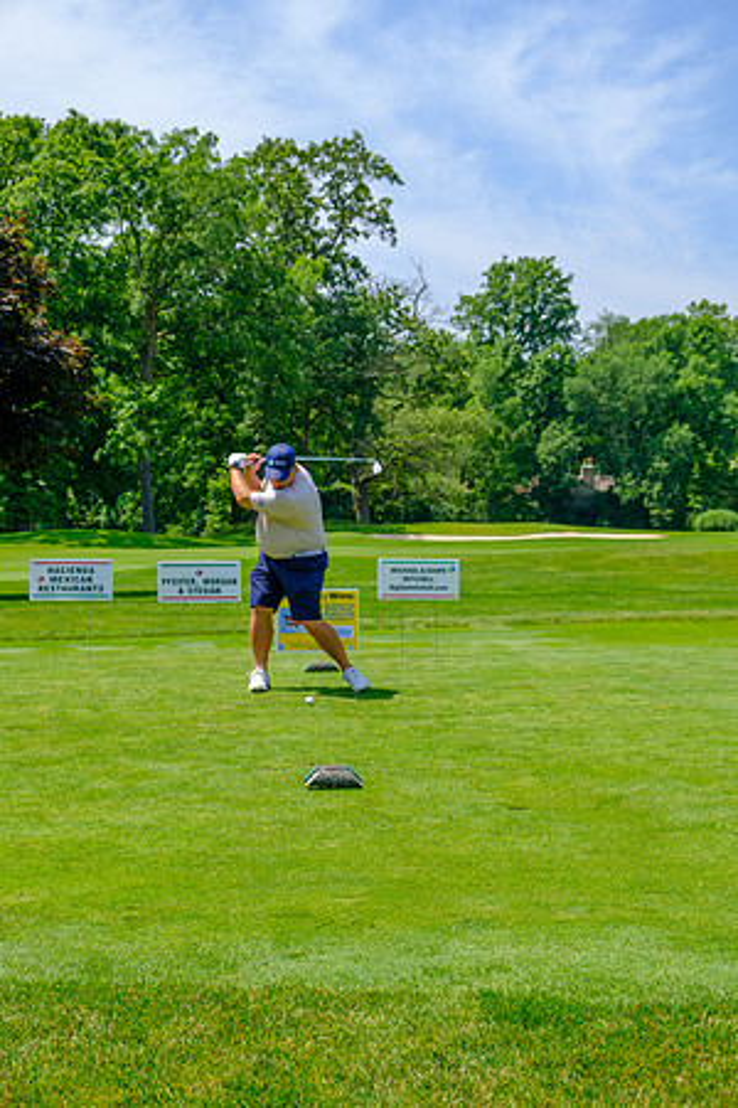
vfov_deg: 38.9
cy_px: 554
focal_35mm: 51
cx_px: 369
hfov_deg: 26.5
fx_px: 1568
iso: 200
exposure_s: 1/500
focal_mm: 34.3
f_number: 5
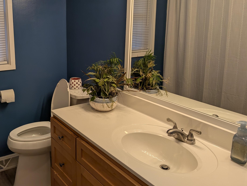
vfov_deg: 41.5
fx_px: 243
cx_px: 82
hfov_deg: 52.8
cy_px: 66
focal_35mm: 34
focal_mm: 6.9
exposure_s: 1/40
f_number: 1.68
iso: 20
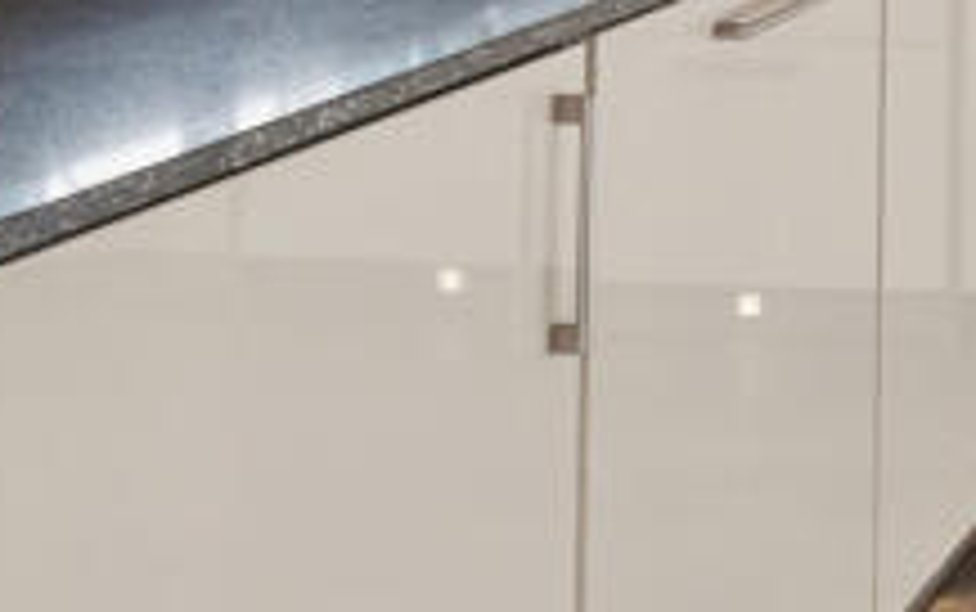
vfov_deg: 14.9
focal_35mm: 77
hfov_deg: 19.4
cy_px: -479
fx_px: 2050
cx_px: 1804
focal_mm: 16
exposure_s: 1/100
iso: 3200
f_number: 8
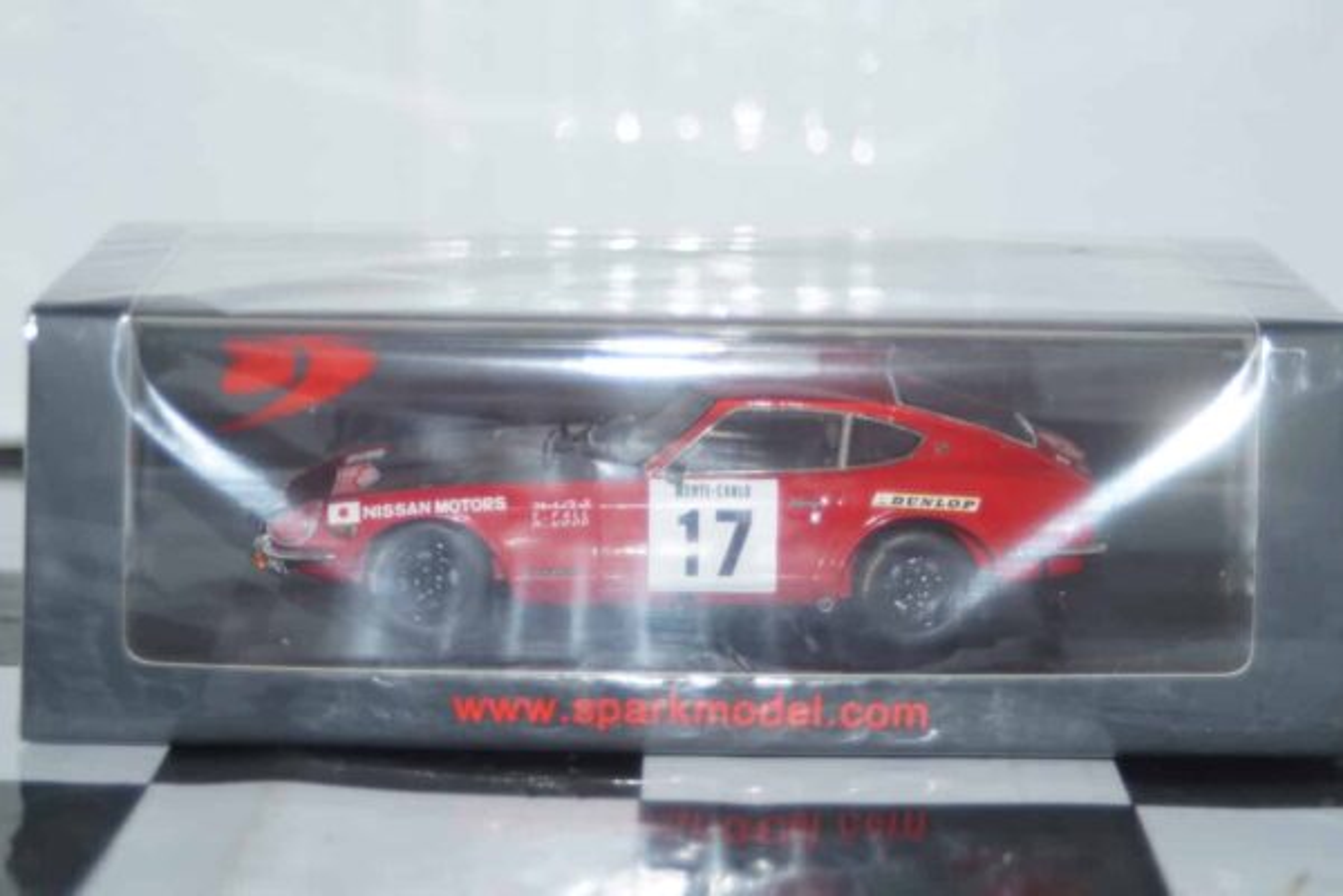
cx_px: 672
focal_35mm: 90
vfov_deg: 15.2
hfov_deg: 22.6
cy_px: 448
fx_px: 3357
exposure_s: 1/100
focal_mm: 60
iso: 500
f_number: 5.6
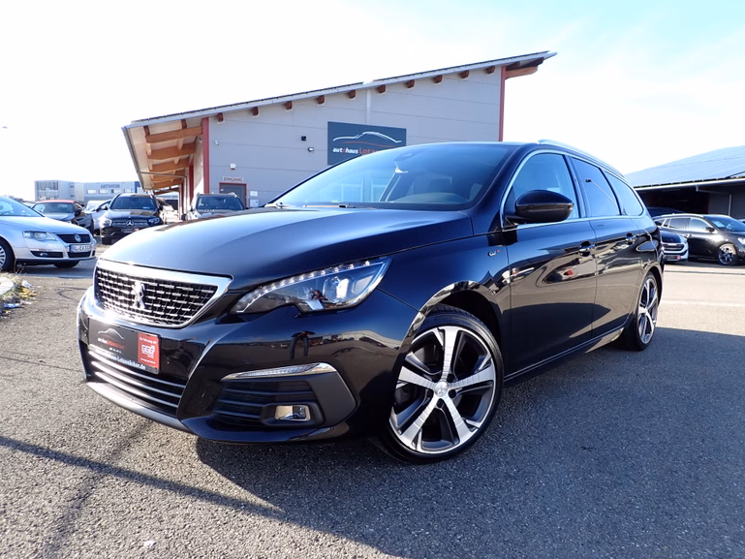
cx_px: 385
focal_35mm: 26
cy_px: 287
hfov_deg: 67.3
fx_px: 560
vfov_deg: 53.1
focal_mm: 4.5
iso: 100
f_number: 2.8
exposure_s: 1/320
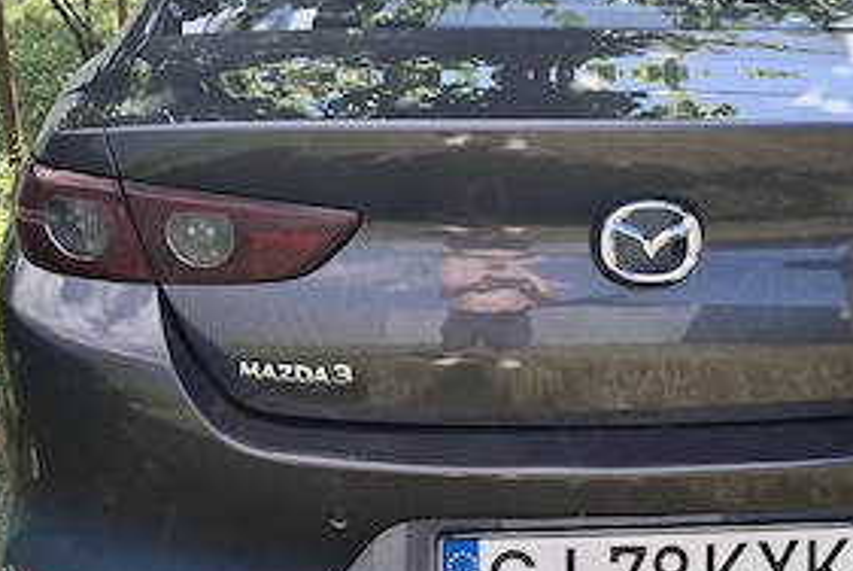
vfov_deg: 26.5
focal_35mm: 51
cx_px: 528
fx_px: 1210
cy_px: 349
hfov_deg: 38.6
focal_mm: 5.54
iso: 50
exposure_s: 1/825
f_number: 1.8
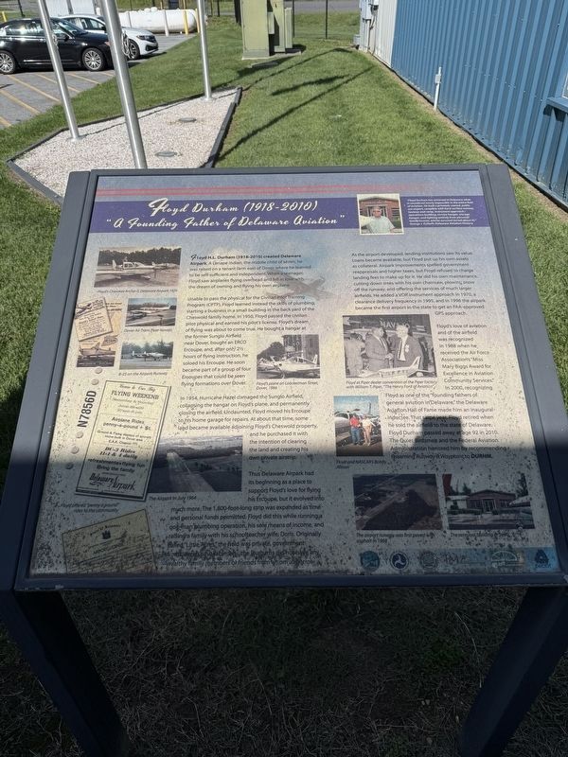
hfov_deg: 56.8
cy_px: 378
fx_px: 525
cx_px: 284
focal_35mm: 24
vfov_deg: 71.6
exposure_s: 1/6711
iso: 80
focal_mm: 6.76
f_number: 1.78
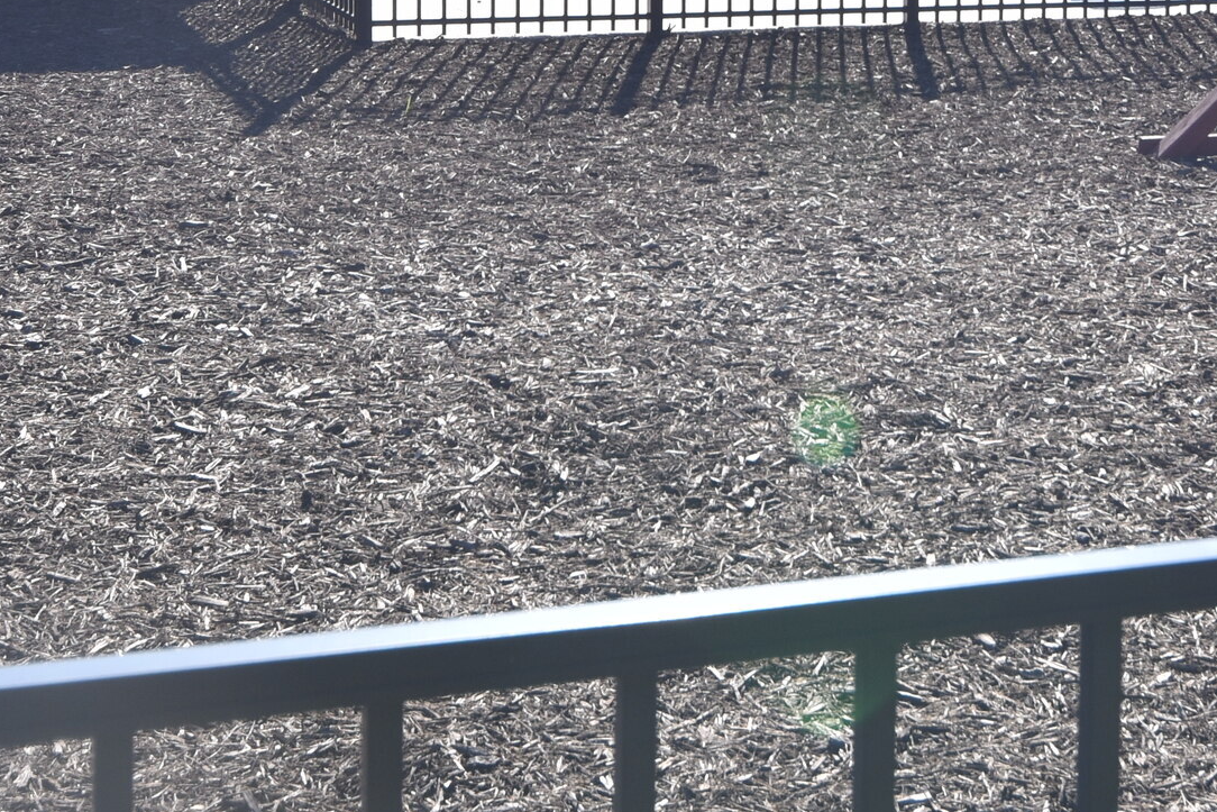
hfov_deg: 23.8
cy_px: -188
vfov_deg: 15.4
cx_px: 838
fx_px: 2874
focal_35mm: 85
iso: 110
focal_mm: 20
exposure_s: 1/250
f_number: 8
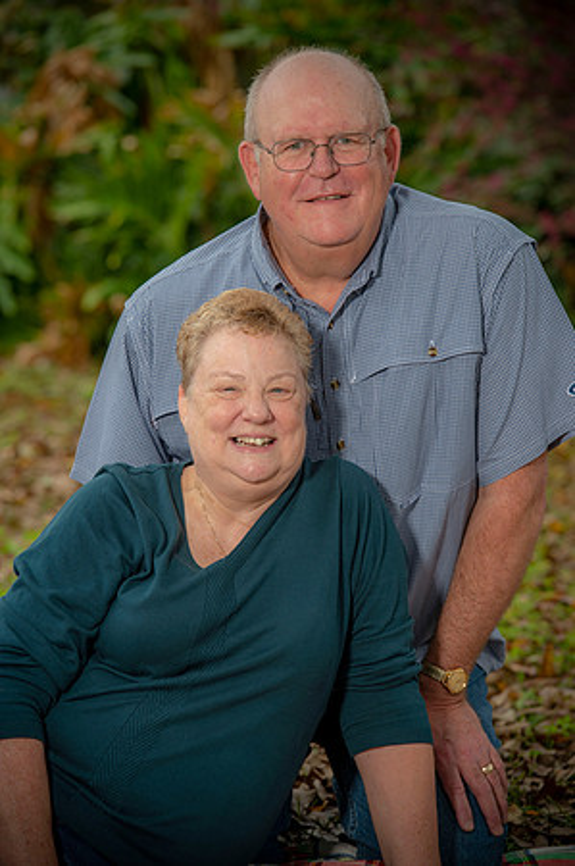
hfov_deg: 7.8
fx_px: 4202
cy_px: 433
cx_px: 288
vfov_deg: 11.8
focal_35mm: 175
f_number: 5.6
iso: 160
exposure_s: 1/200
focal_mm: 175
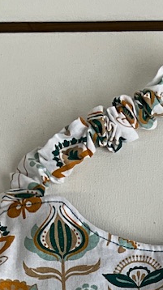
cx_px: 223
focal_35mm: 113
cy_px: 503
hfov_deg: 10.4
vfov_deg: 16.3
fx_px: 869
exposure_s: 1/320
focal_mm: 3
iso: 25
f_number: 1.8
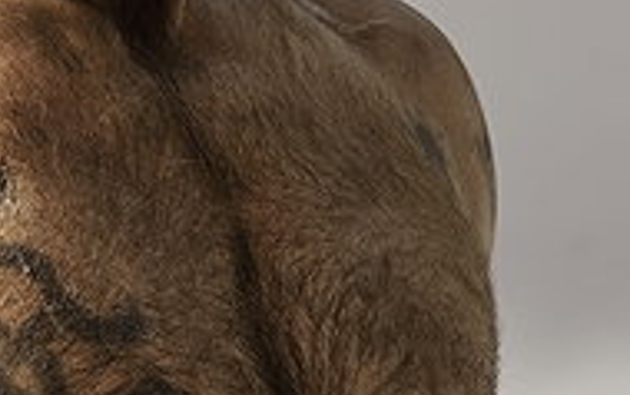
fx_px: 8693
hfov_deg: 4.1
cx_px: 63
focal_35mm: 506
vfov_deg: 2.6
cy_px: -41
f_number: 11
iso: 200
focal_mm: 175
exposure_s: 1/200
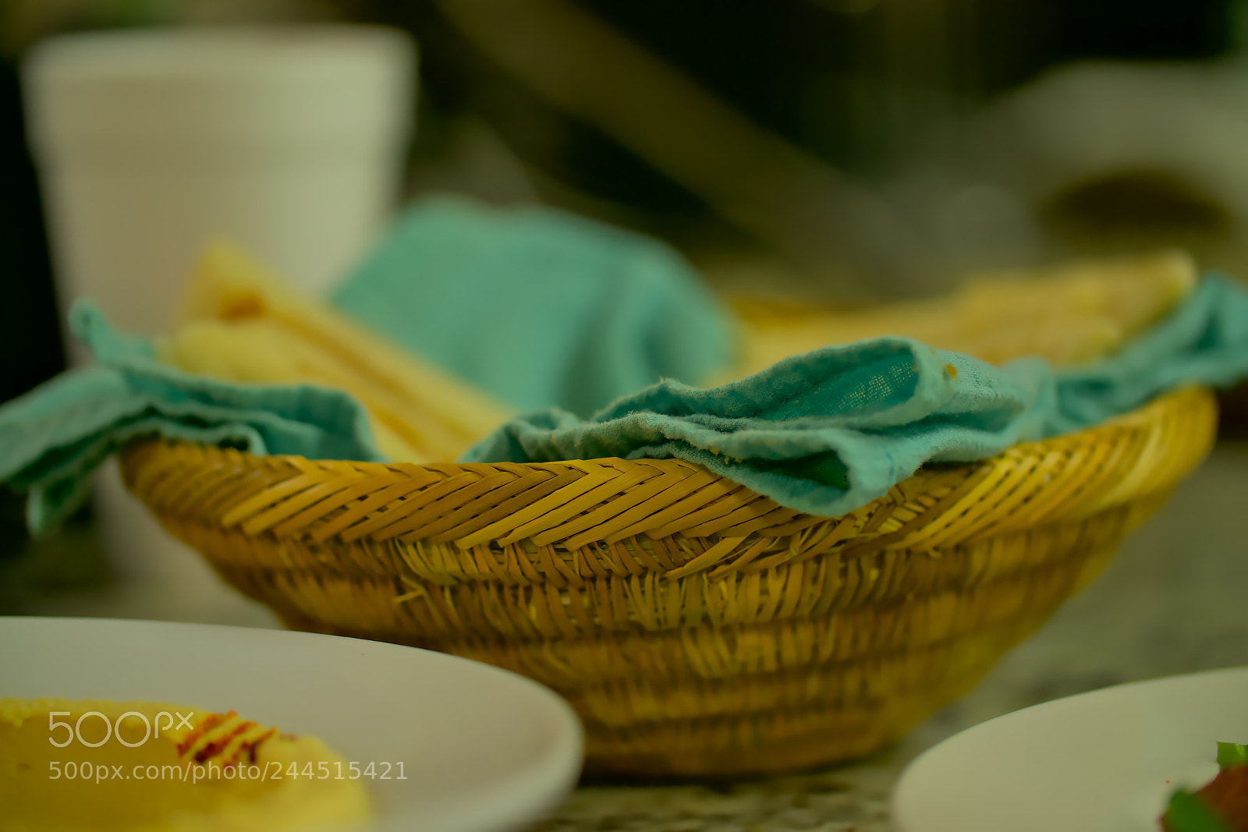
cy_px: 416
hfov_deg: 19.5
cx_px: 624
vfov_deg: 13.0
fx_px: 3640
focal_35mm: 105
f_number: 2
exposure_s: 1/80
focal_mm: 70
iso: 100
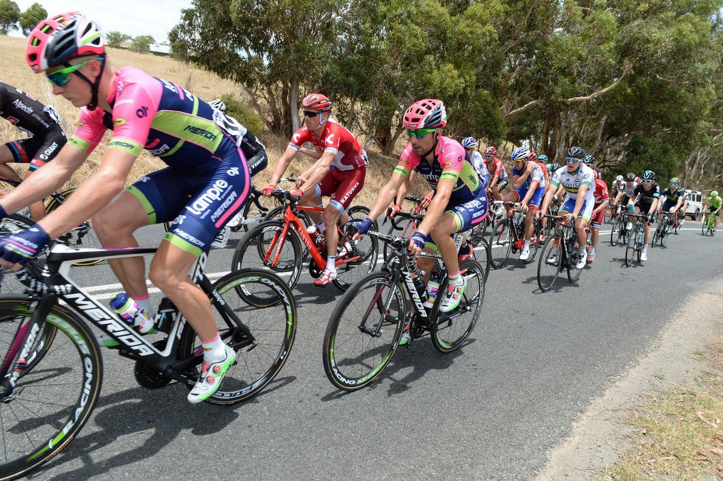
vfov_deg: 53.1
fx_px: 482
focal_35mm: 24
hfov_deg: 73.8
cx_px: 362
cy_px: 240
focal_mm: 24
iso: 400
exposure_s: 1/1000
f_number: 6.3
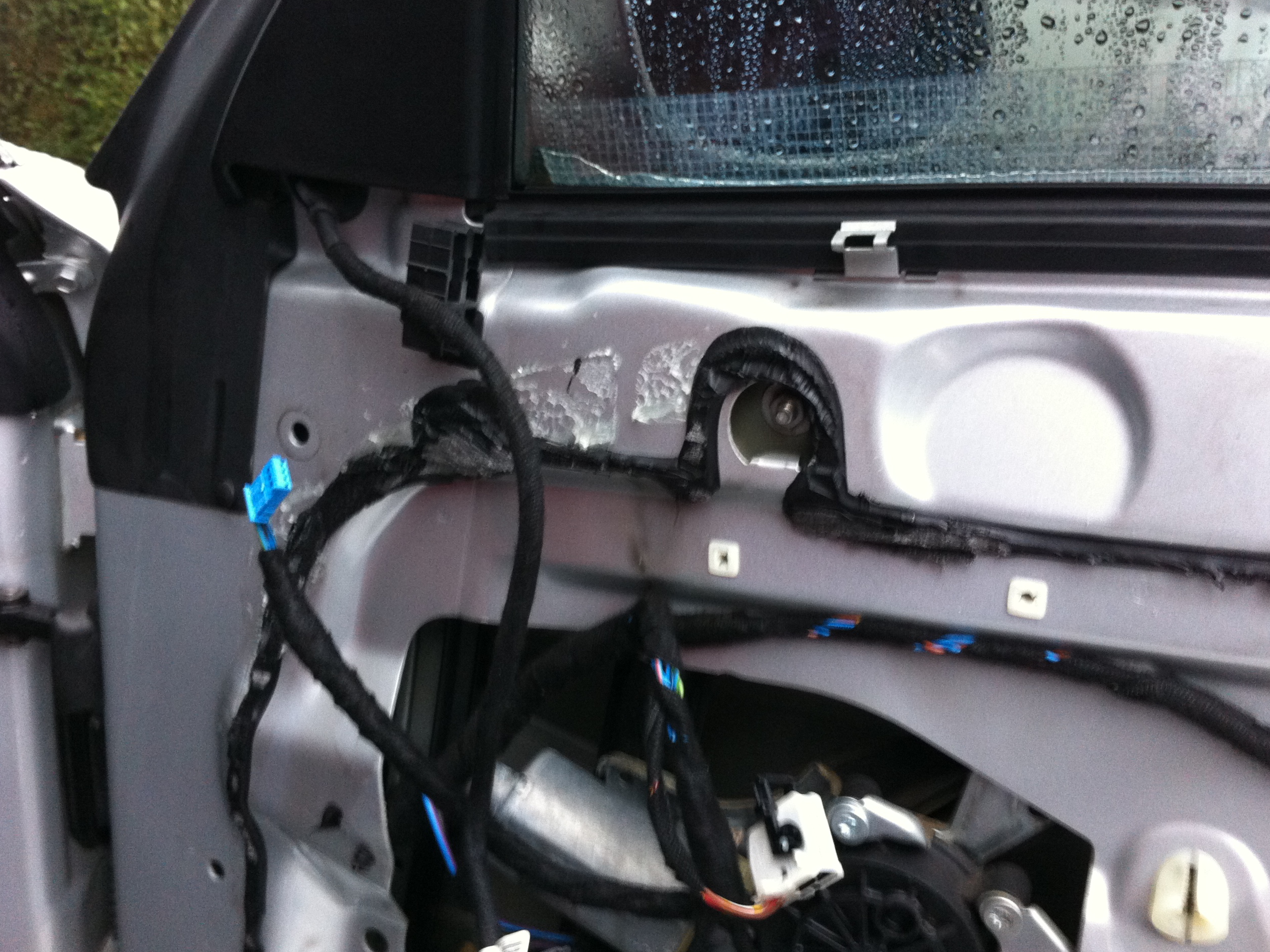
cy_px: 477
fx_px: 1321
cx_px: 634
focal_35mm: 36
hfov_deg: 51.4
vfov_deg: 39.7
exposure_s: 1/15
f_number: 2.8
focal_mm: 3.85
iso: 200
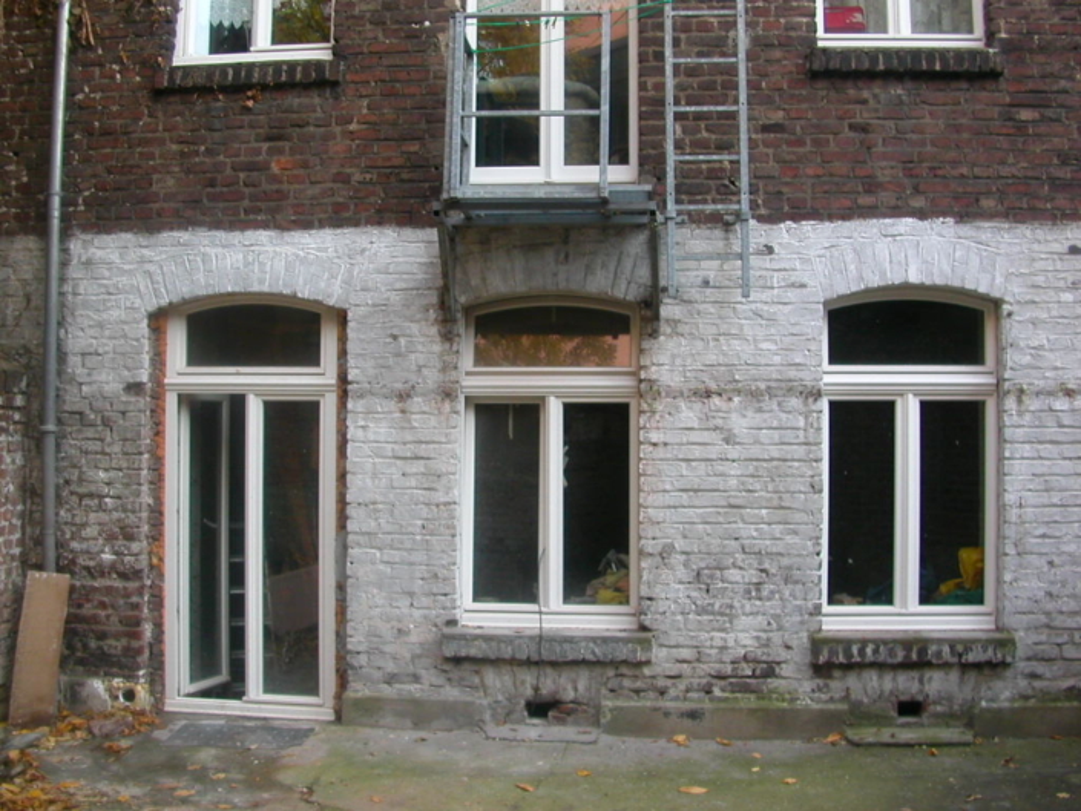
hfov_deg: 50.1
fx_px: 1156
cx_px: 540
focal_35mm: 37
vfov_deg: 38.7
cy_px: 406
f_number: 2.7
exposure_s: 1/59.4
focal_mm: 5.6
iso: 100
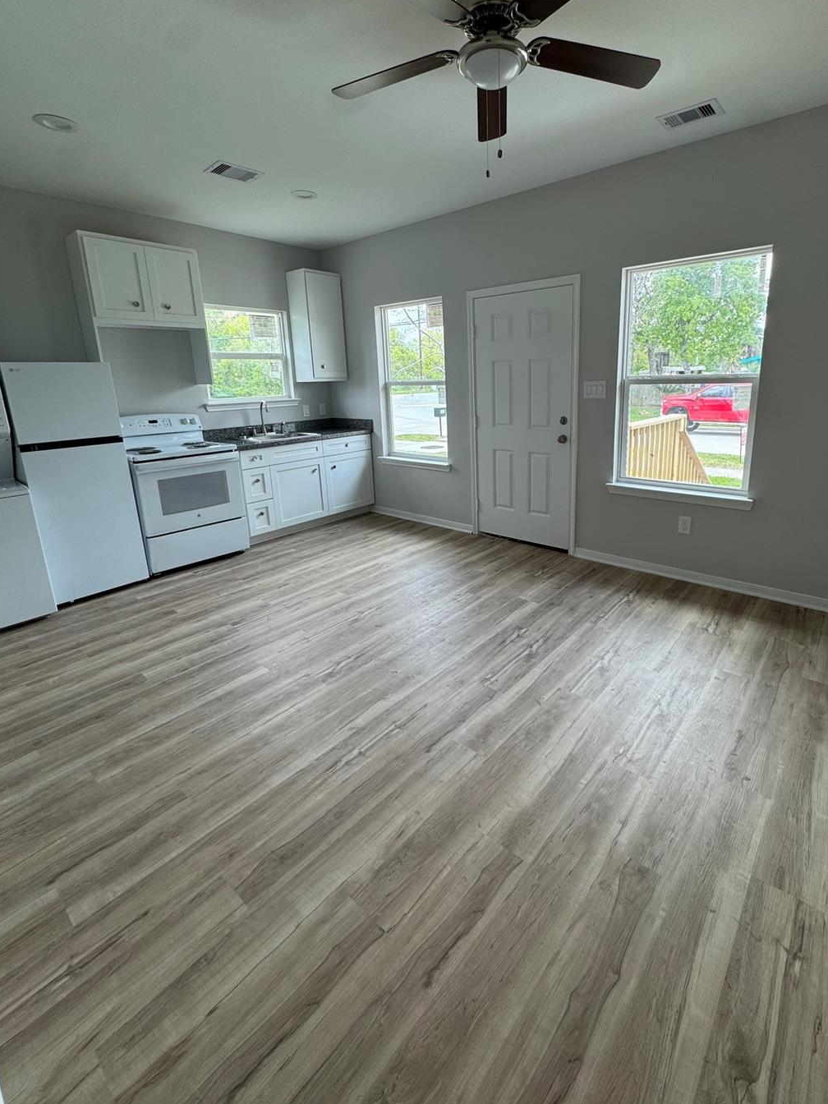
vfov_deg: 94.1
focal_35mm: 16
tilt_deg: -11.4
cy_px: 490
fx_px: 510
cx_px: 468
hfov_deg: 77.7
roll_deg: +1.9
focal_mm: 2.22
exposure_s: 1/99
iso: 50
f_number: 2.2
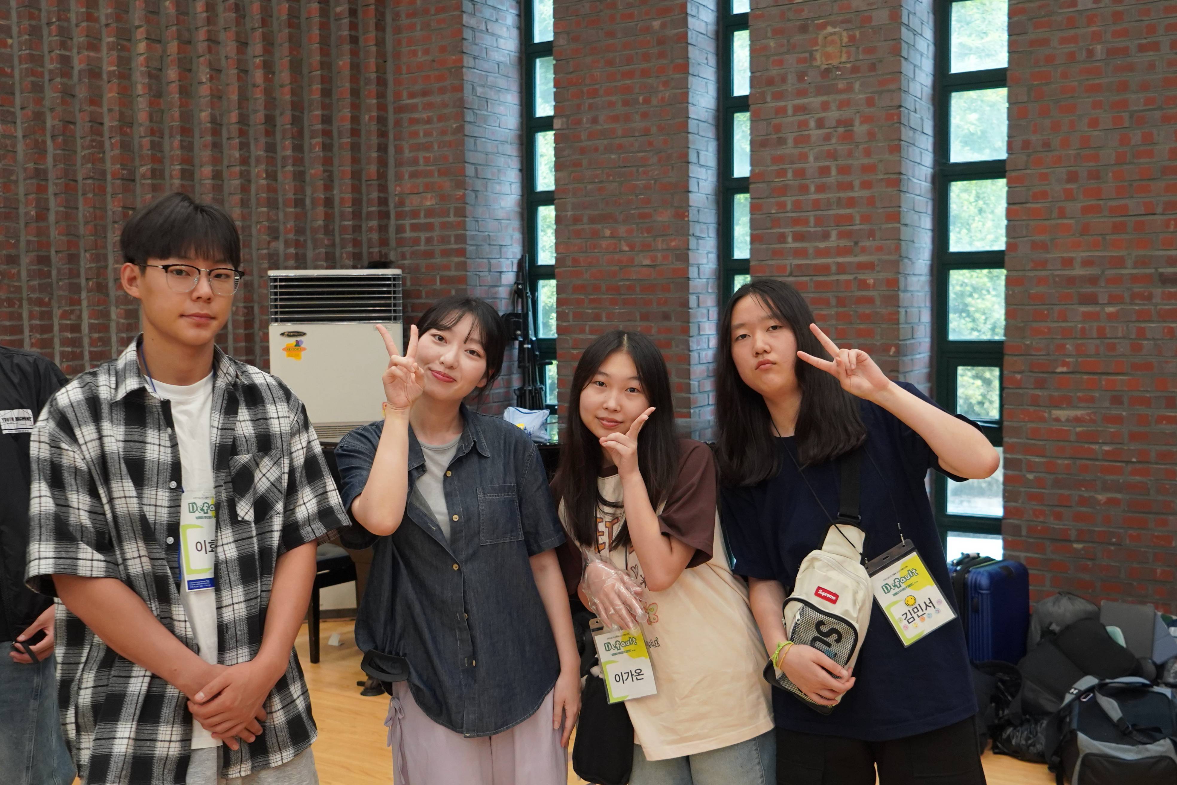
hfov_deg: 53.1
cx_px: 588
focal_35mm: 36
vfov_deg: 36.9
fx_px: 1177
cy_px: 392
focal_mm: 24
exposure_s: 1/160
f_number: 4
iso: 2500
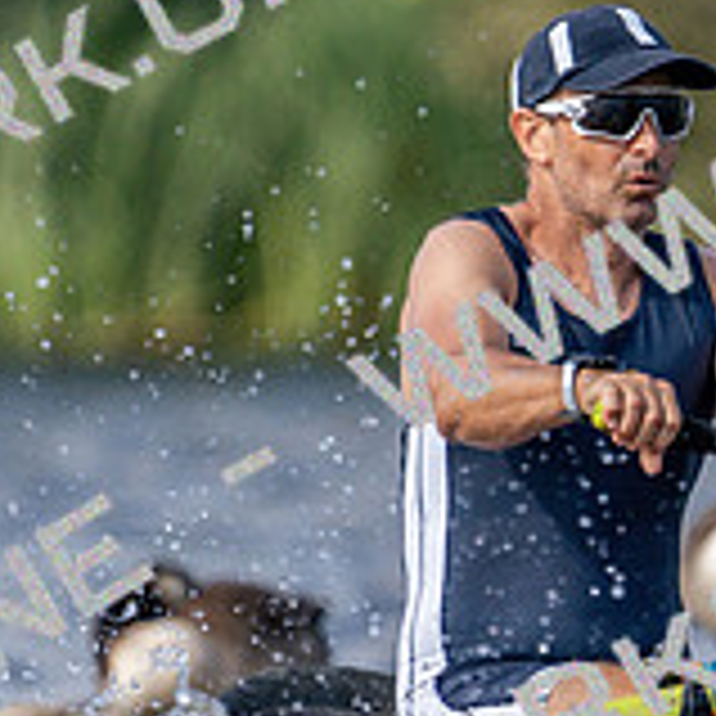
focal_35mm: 1866
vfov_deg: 0.9
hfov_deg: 0.9
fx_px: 43667
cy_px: 444
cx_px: 905
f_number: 6.3
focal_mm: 600
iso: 320
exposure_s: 1/1600
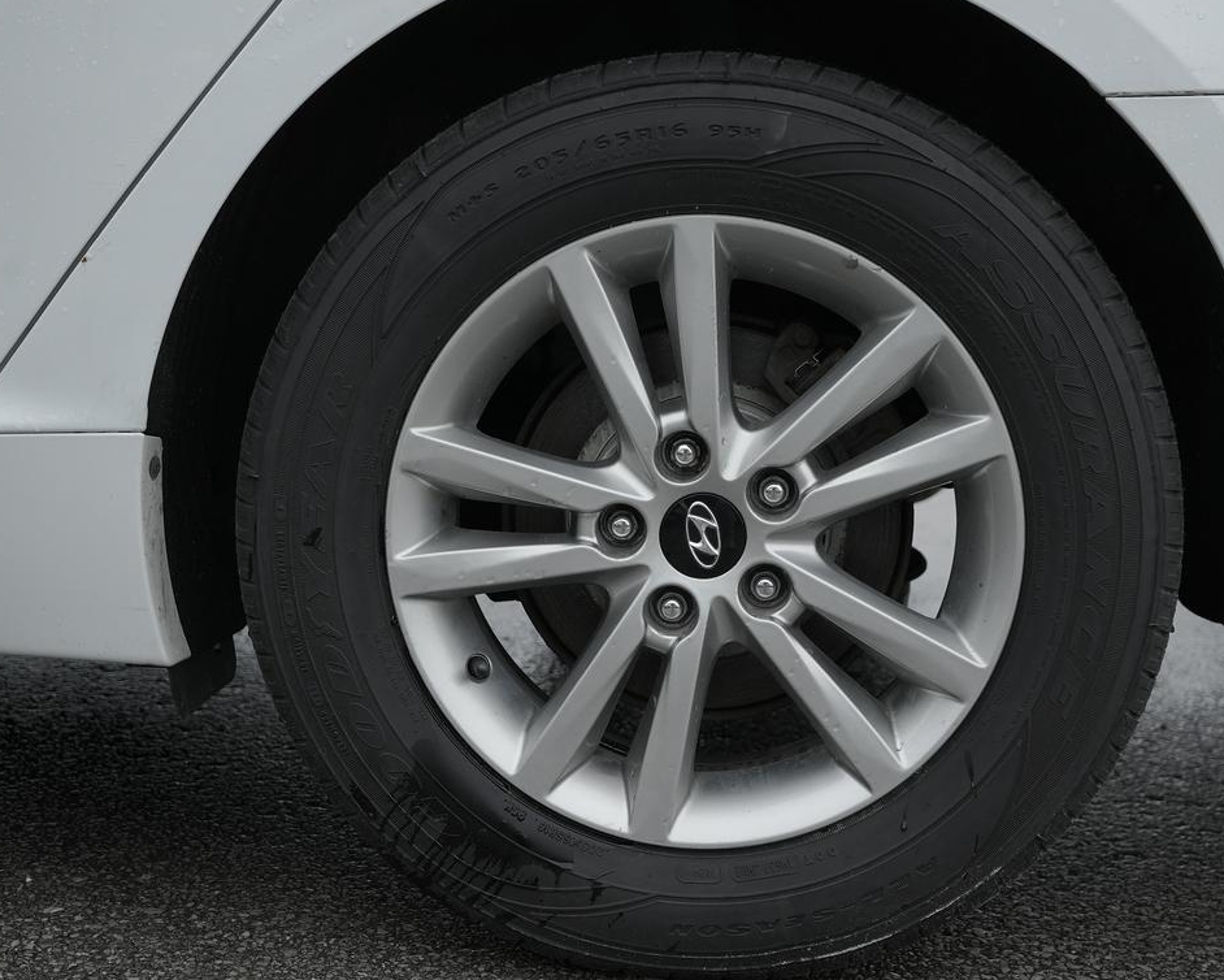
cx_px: 669
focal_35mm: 51
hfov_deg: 36.6
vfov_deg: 29.7
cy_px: 485
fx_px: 1848
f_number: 4
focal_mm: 40
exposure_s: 1/4000
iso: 1000
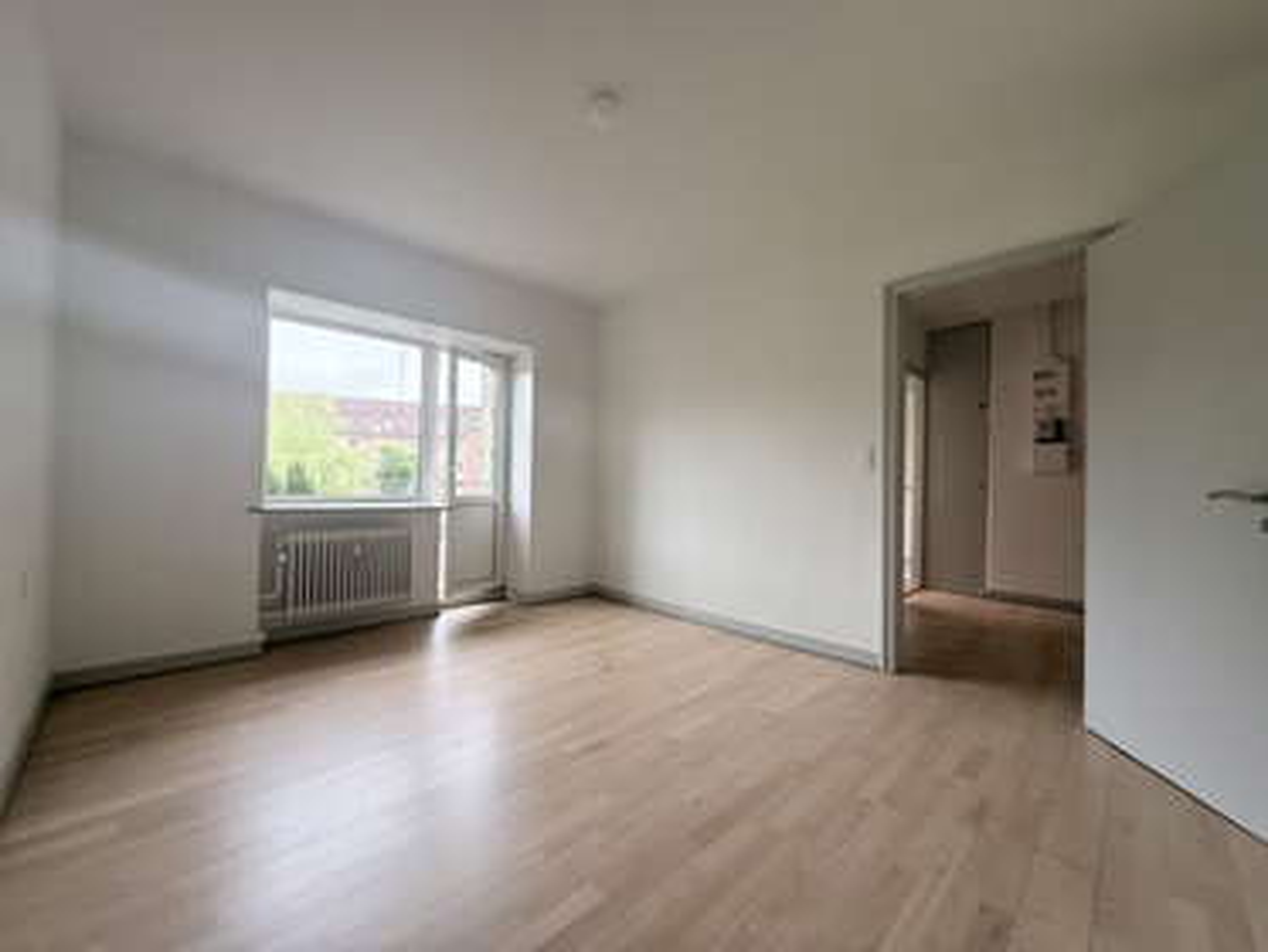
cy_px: 476
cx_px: 634
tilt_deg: +1.4
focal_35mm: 14
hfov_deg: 102.0
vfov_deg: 85.7
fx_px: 513
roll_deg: -1.5
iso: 125
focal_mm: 2.22
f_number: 2.2
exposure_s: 1/99
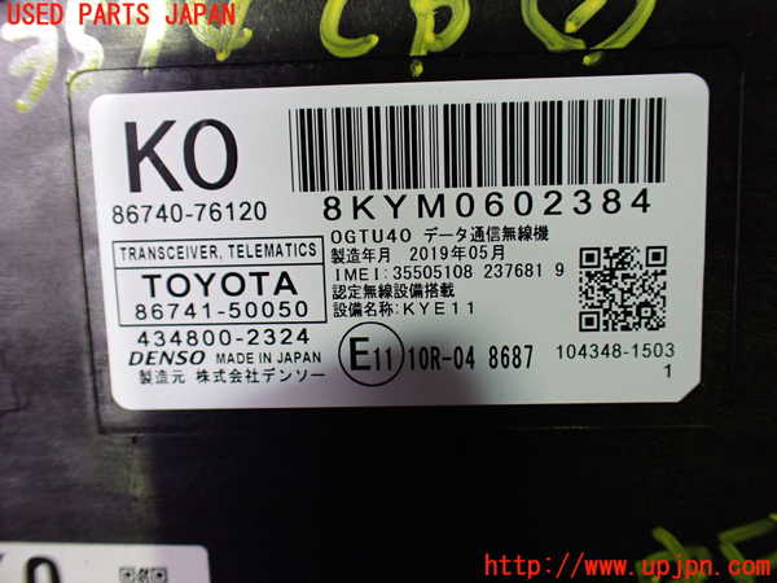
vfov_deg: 46.8
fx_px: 673
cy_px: 292
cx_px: 388
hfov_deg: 60.0
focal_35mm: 30
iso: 800
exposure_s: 1/80
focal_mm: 5.4
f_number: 2.3
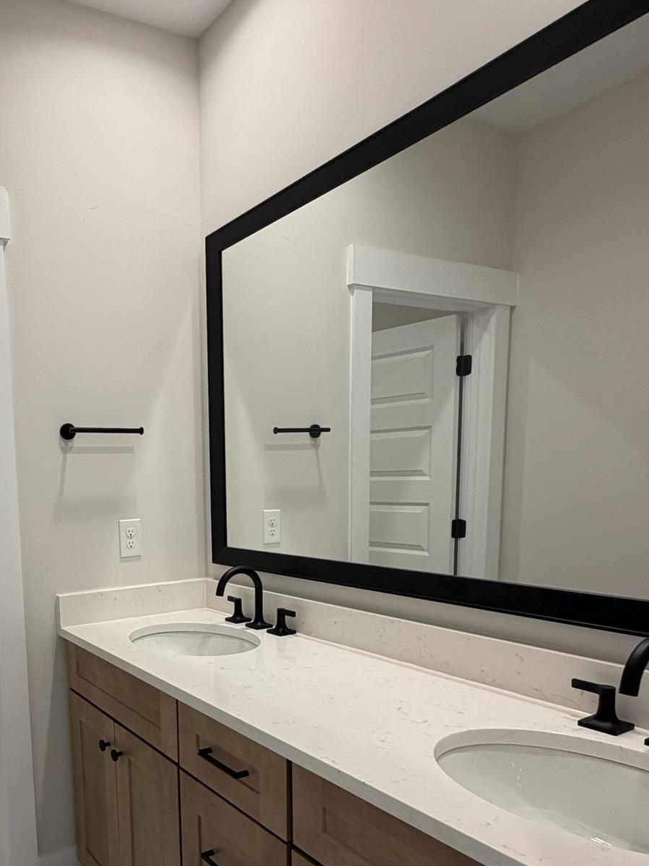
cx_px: 121
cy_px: 566
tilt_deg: -6.0
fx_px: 675
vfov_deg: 63.9
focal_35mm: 27
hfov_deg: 48.2
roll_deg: +3.0
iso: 160
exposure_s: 1/120
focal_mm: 2.22
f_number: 2.2
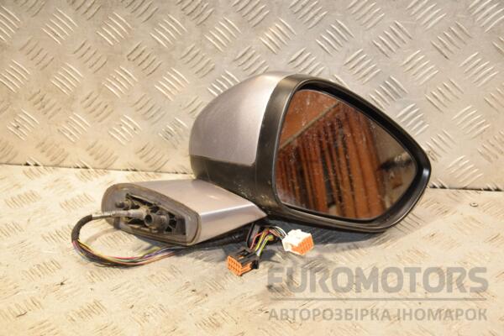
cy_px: 168
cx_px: 252
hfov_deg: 31.9
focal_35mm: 63
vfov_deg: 21.6
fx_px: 882
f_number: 5
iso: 800
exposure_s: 1/200
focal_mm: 42
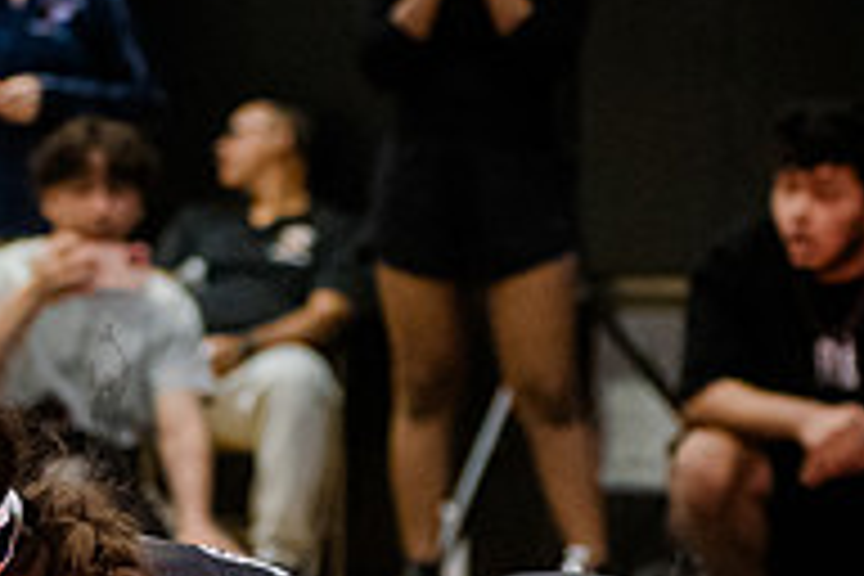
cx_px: 33
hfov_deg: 6.7
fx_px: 7319
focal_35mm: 305
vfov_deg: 4.5
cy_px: 830
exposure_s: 1/400
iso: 8000
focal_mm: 92
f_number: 3.5
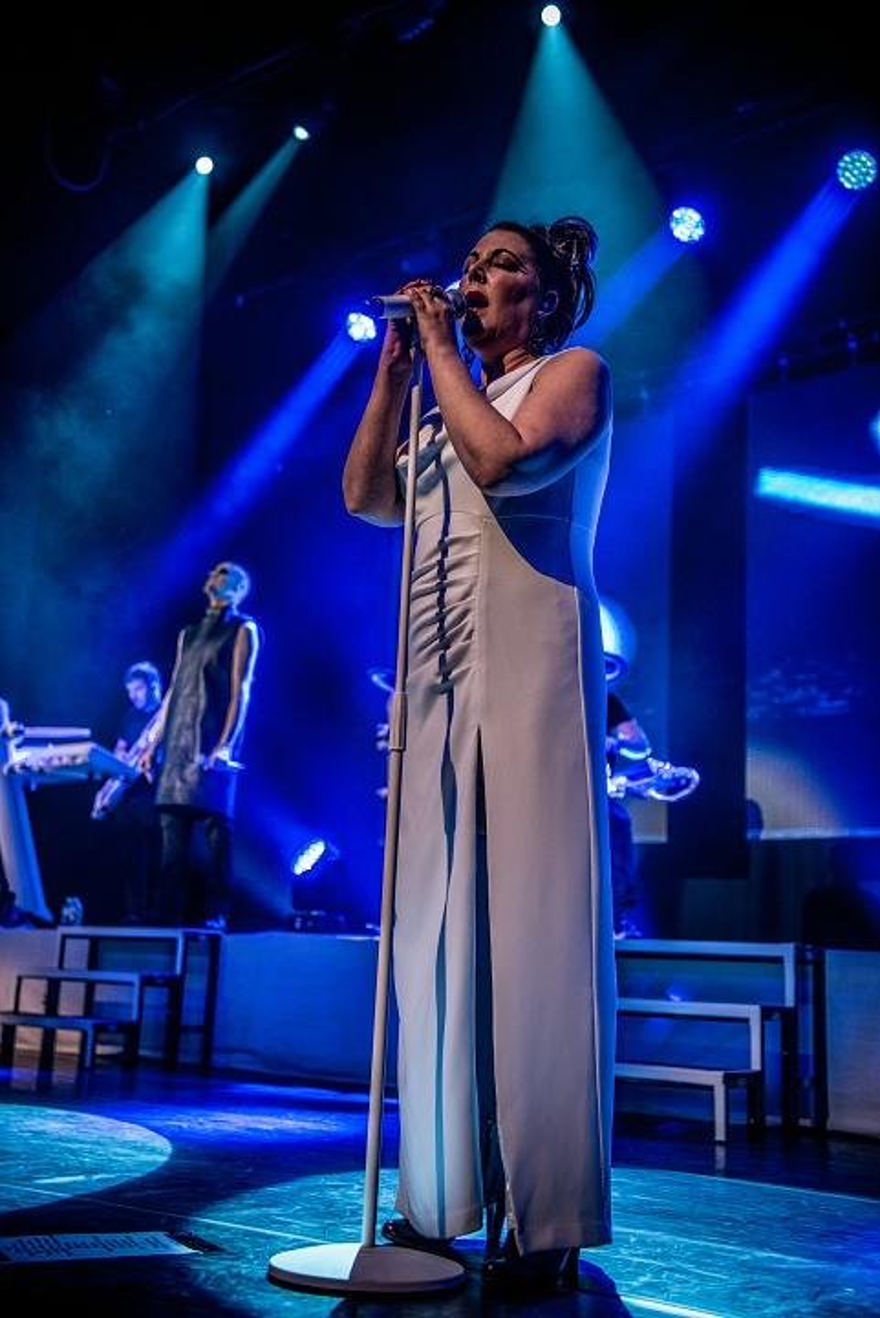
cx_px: 440
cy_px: 659
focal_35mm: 44
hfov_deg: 30.6
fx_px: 1611
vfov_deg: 44.5
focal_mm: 44
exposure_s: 1/80
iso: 640
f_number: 2.8
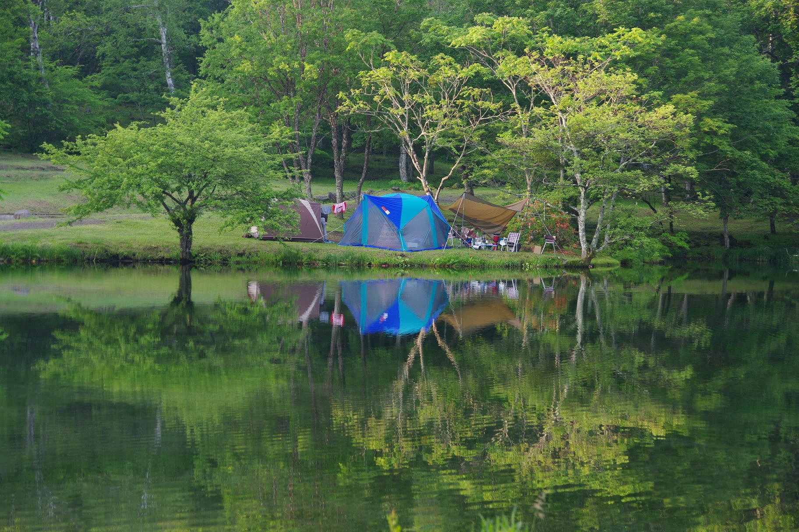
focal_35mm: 80
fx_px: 1764
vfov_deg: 17.2
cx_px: 400
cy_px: 266
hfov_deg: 25.5
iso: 200
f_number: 5.6
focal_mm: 53
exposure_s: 1/80
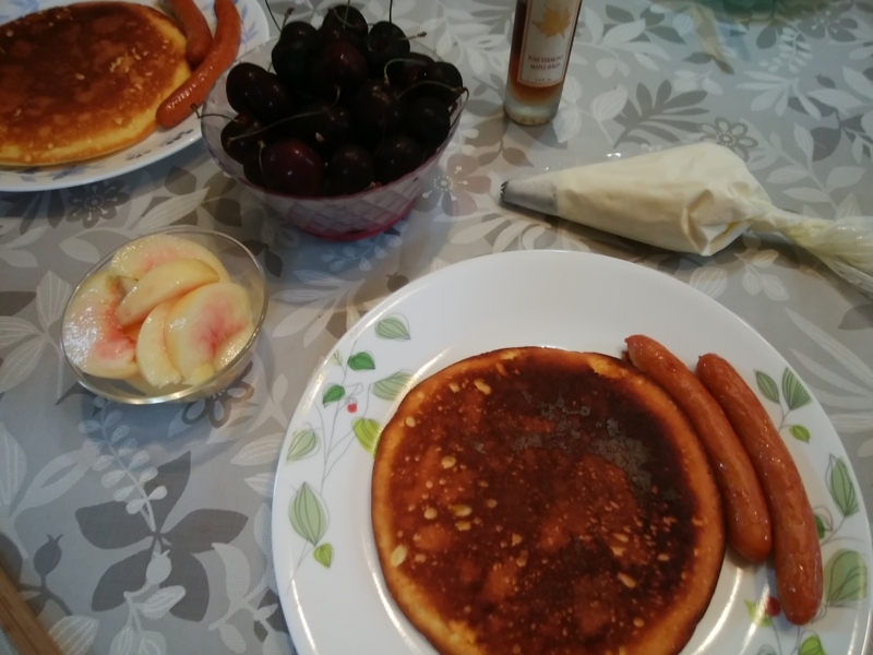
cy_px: 328
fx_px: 555
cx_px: 436
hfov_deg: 76.4
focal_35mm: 22
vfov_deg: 61.1
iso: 100
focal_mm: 3
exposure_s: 1/24
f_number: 2
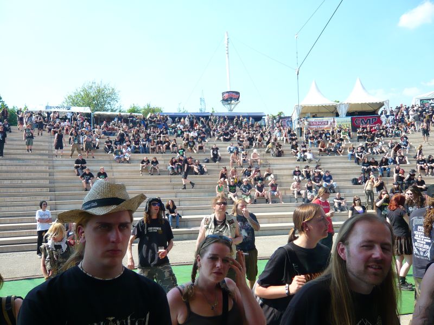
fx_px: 351
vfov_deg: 49.7
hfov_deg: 63.4
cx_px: 217
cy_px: 162
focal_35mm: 28
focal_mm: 4.6
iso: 100
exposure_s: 1/500
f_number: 2.8
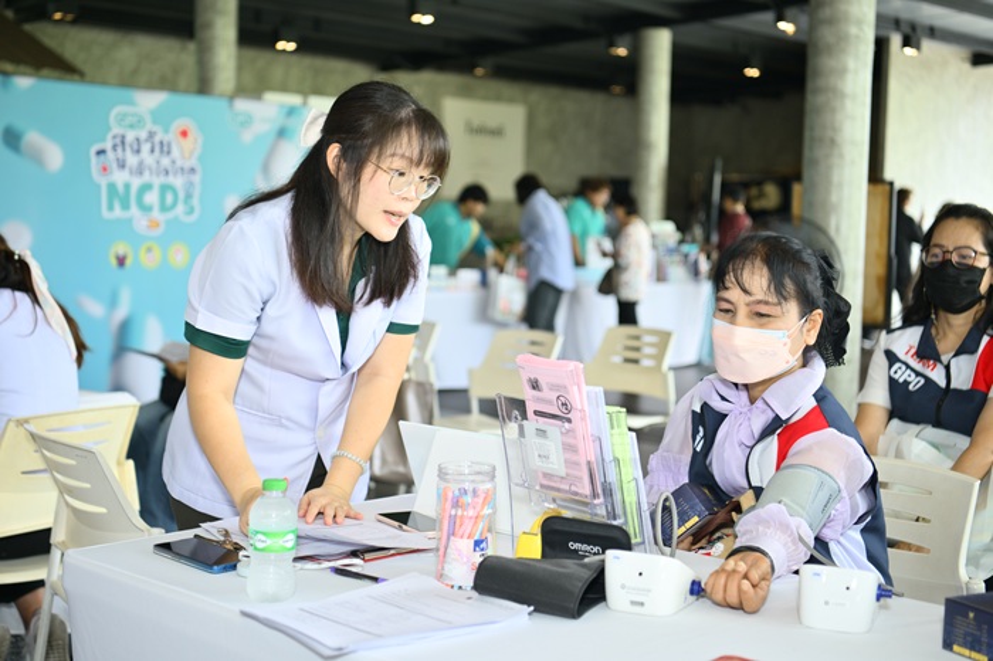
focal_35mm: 50
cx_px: 496
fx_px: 1378
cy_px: 330
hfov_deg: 39.6
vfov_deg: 27.0
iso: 250
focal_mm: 50
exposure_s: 1/160
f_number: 2.8
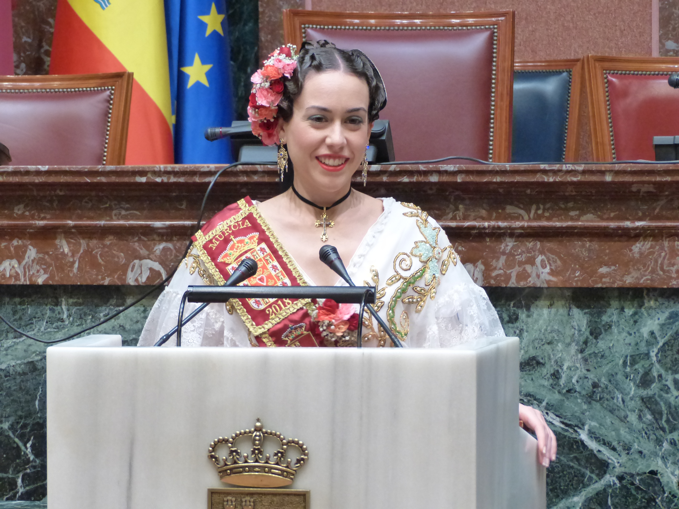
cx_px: 340
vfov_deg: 11.3
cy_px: 254
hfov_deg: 15.1
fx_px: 2570
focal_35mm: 131
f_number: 2.8
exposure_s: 1/60
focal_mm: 23.5
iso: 800
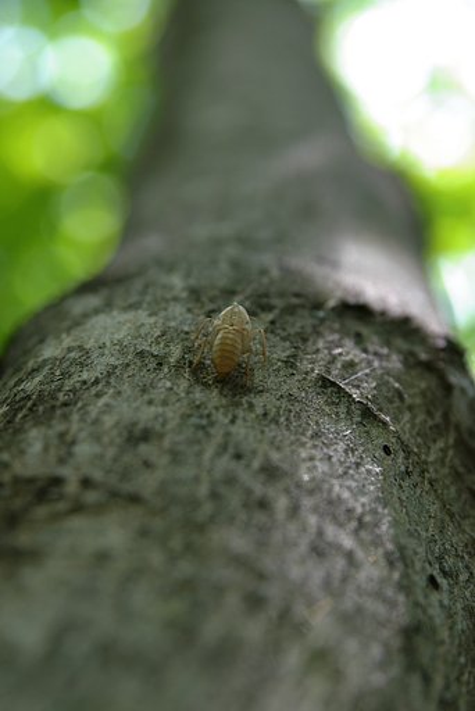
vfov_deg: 18.2
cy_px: 356
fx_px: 2223
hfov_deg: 12.2
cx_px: 238
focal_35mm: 112
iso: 200
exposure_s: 1/200
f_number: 4
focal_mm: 75
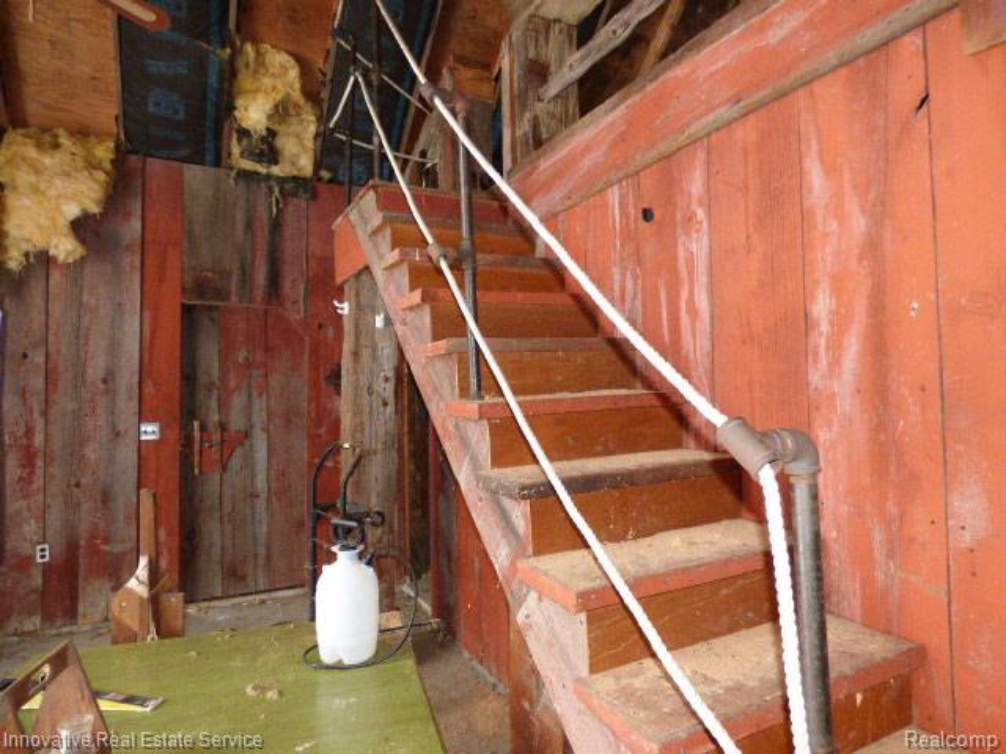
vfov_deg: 66.0
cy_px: 377
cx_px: 503
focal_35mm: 20
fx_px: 581
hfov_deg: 81.7
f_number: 2.8
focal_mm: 3.58
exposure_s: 1/60
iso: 800
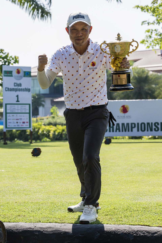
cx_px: 81
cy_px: 122
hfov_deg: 16.1
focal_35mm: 85
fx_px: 574
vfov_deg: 23.9
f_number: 6.3
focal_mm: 85
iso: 1000
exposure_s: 1/2000
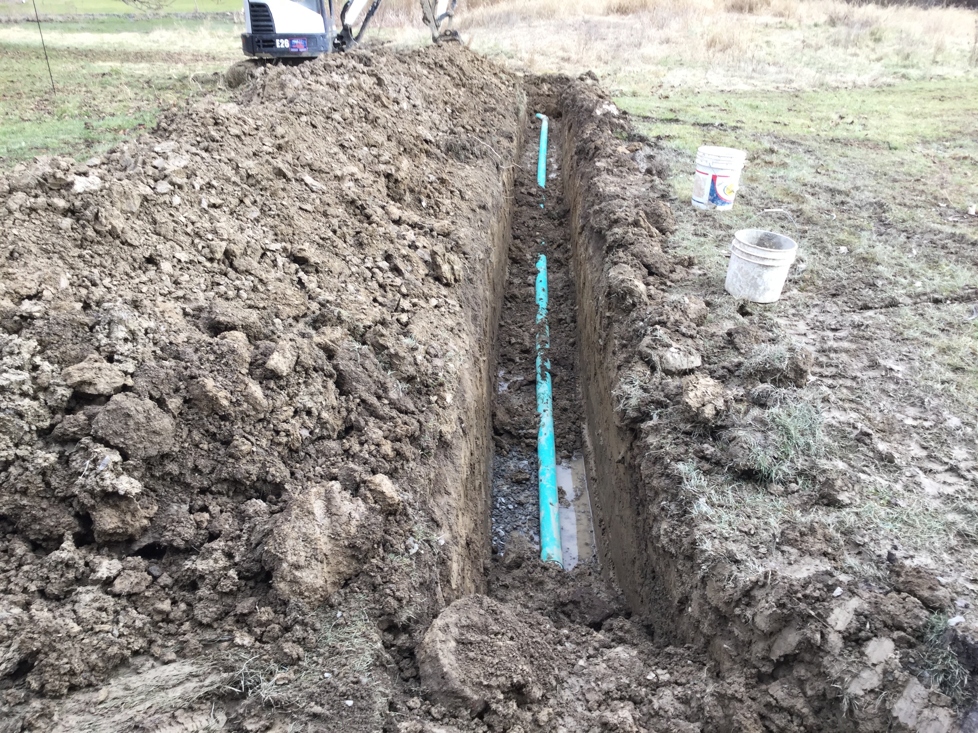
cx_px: 489
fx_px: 876
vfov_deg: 45.4
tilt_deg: -29.1
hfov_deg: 58.4
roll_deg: -0.1
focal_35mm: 31
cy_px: 366
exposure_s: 1/60
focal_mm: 3.3
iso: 25
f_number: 2.4
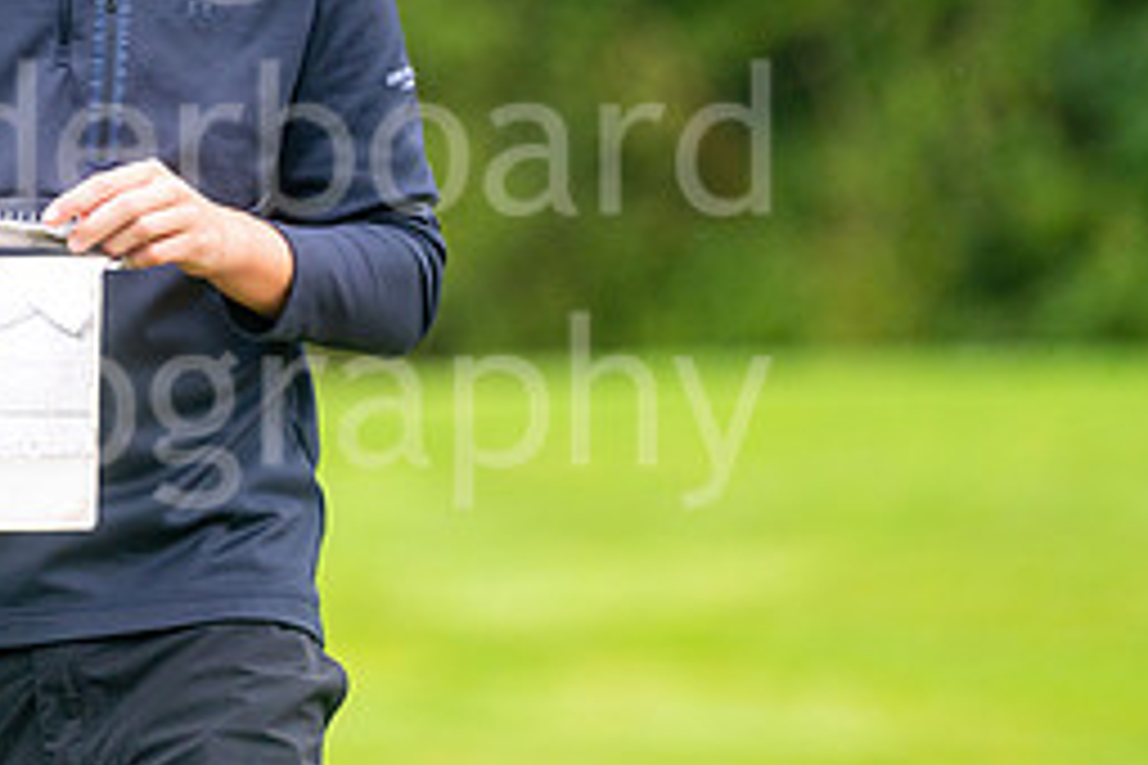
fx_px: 21747
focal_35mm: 682
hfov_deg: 3.0
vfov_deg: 2.0
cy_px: 182
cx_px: 198
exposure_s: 1/320
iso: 400
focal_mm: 300
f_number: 4
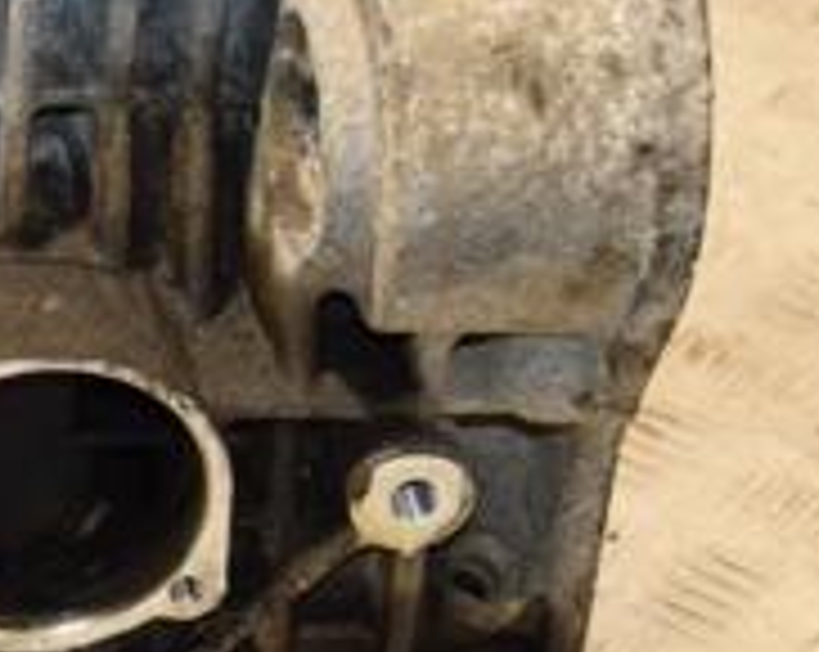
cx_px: -284
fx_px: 4501
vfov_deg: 8.3
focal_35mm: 186
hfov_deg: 10.2
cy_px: 207
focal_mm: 40
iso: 800
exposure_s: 1/160
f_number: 4.8
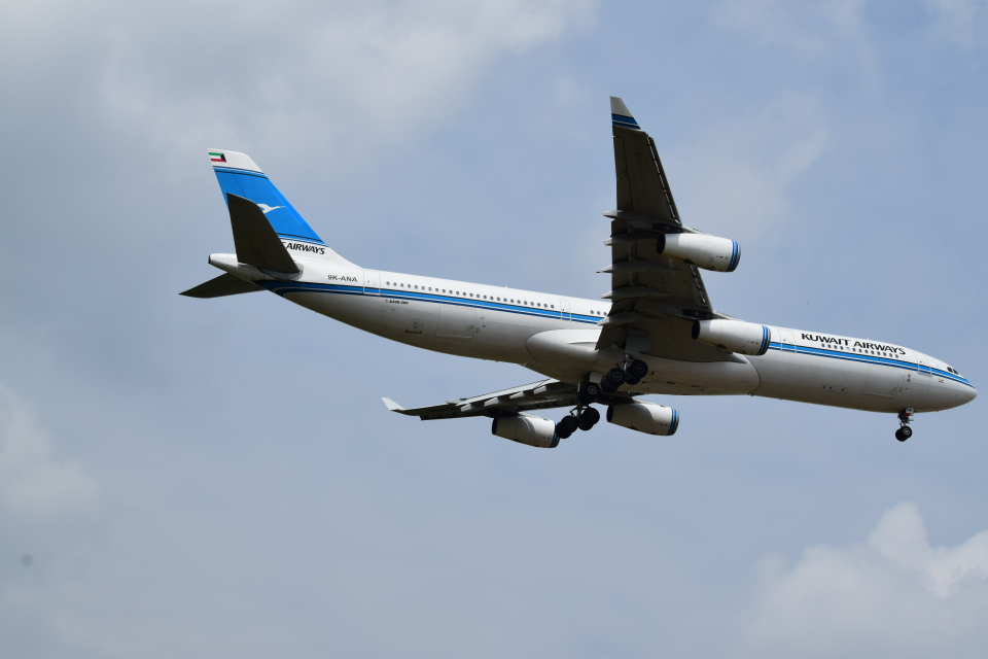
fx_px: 2264
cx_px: 494
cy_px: 330
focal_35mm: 82
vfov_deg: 16.6
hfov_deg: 24.6
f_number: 10
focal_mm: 55
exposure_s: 1/1000
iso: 200
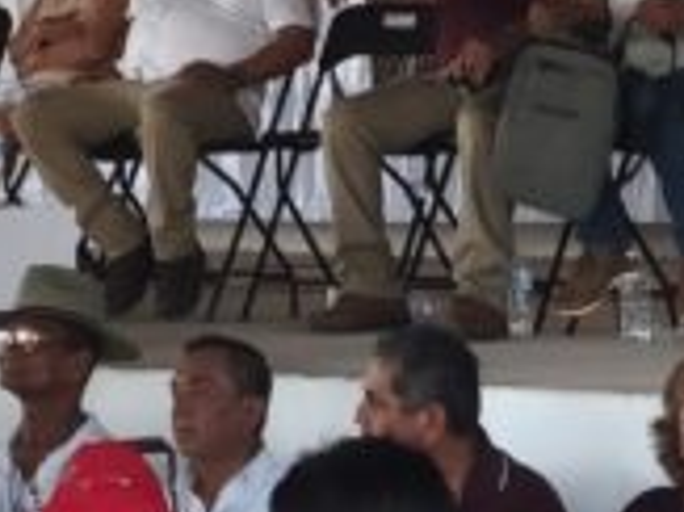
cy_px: -617
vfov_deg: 6.6
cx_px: -227
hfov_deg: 9.0
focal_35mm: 217
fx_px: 4285
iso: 80
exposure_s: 1/120
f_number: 1.7
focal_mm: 6.06
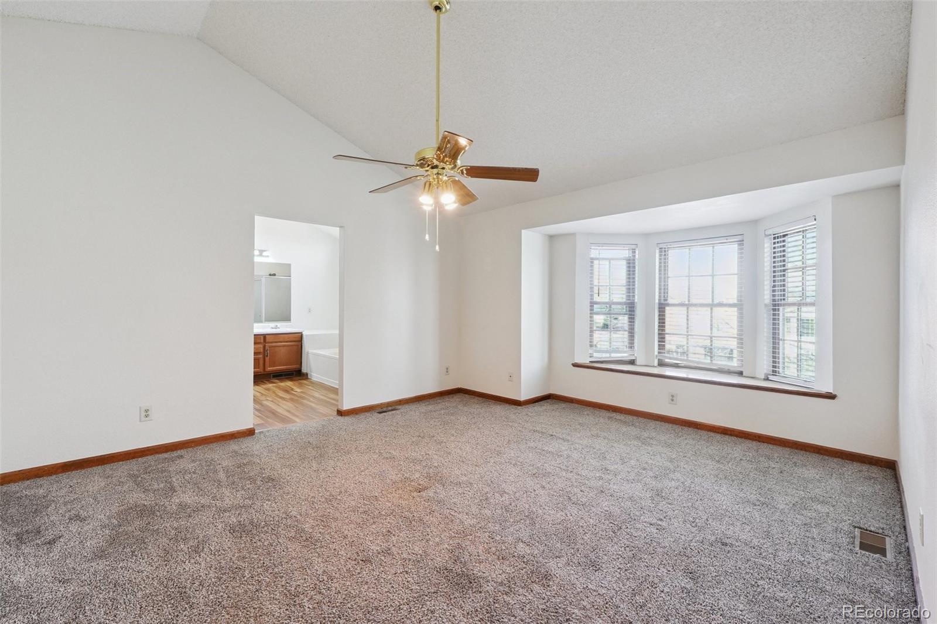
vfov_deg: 77.3
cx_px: 468
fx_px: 390
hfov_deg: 100.4
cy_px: 312
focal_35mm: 15
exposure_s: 1/20
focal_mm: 10
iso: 640
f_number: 8
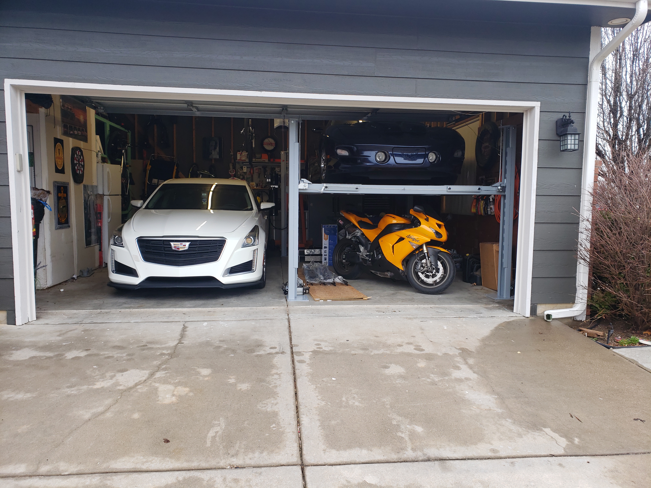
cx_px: 326
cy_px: 244
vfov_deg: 53.1
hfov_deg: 67.3
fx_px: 489
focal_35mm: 26
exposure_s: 1/130
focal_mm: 4.3
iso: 50
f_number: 2.4
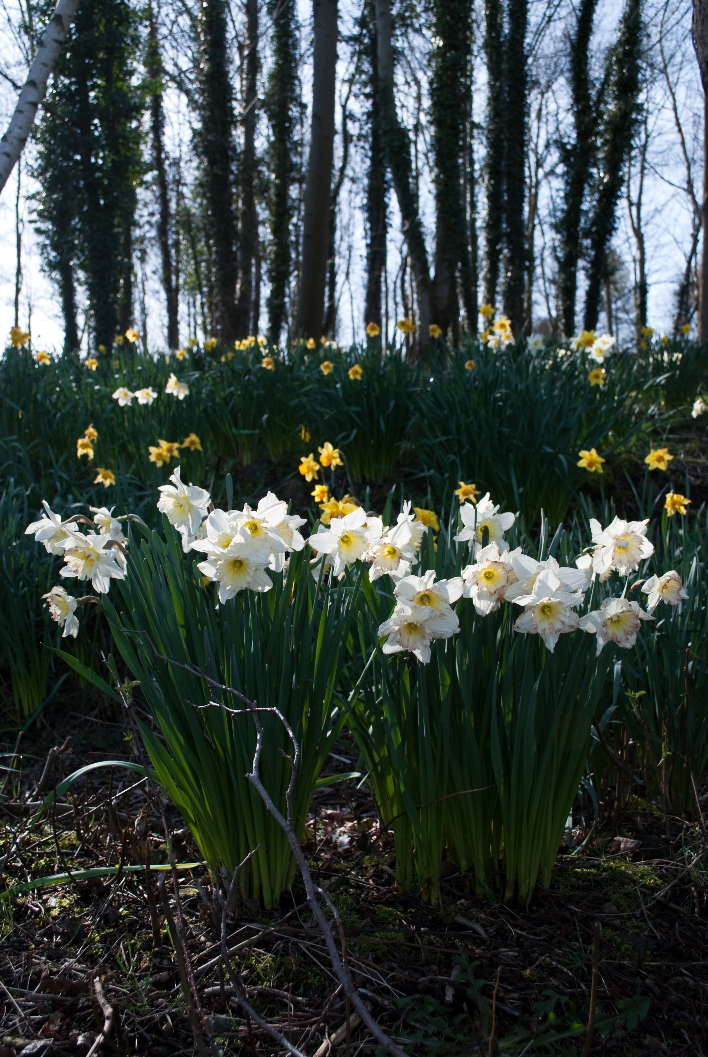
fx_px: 971
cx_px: 354
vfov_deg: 57.2
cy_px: 528
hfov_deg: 40.1
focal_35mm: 33
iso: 100
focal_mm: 22
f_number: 5.6
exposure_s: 1/200
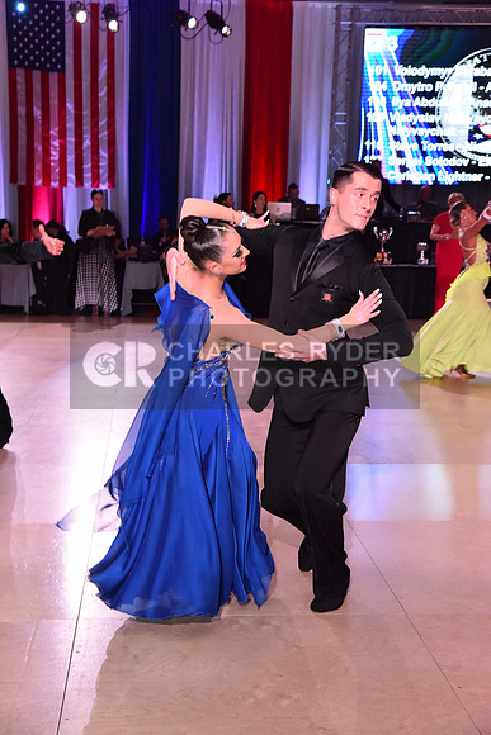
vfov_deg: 31.0
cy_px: 368
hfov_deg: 20.9
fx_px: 1329
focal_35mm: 65
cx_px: 246
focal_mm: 65
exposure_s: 1/320
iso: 2500
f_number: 7.1
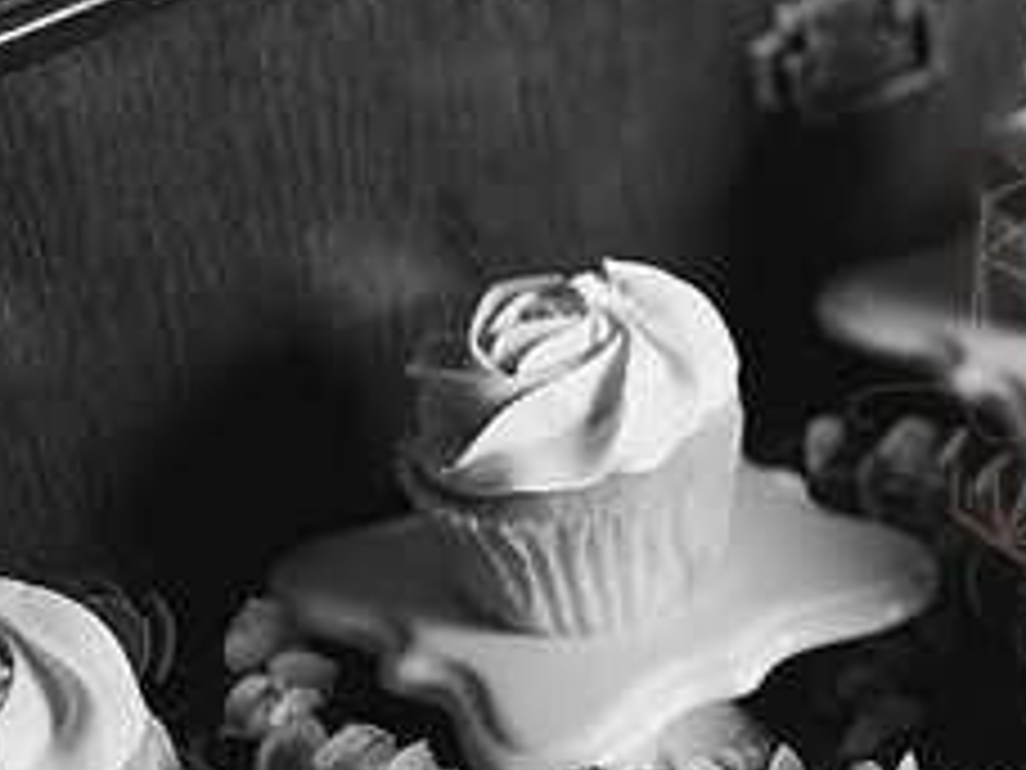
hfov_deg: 13.5
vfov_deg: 10.4
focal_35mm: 142
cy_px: 516
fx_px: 4209
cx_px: 1242
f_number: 3.2
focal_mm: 58
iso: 200
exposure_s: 1/200
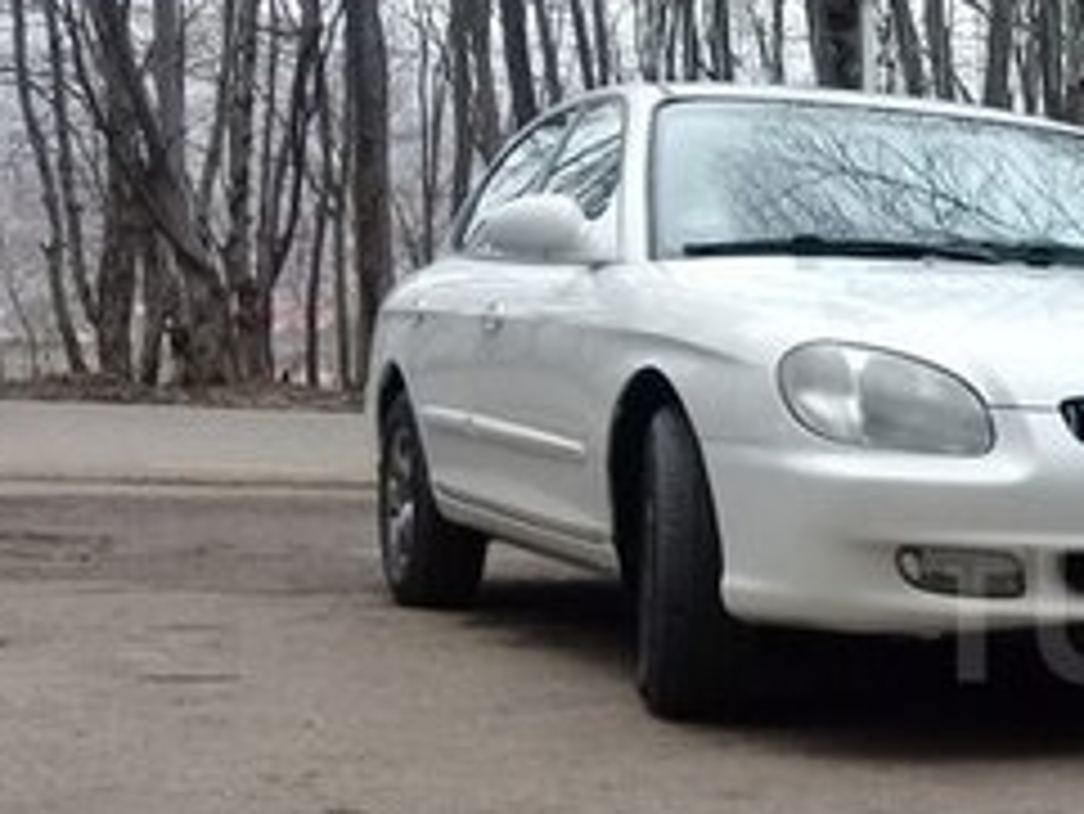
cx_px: 1381
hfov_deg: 21.0
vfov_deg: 17.3
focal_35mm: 85
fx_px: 2663
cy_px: 614
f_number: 2.2
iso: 64
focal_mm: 3.3
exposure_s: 1/116
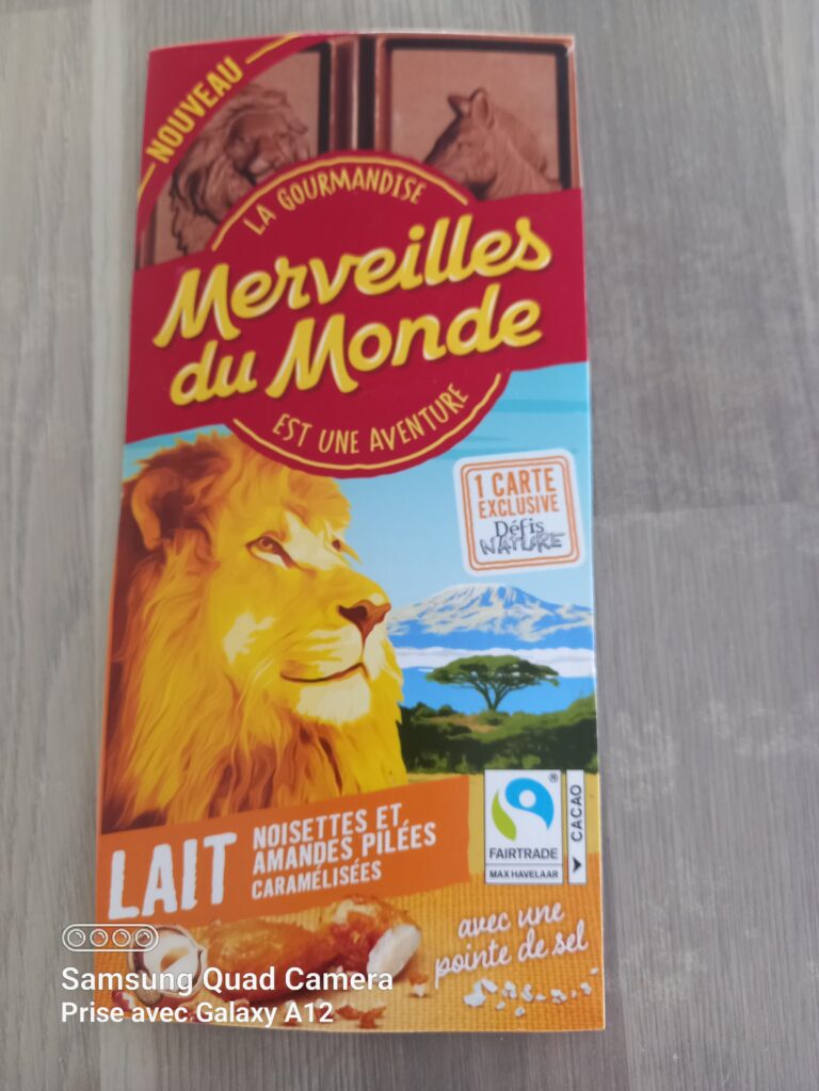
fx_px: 789
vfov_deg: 69.4
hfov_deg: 54.9
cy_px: 546
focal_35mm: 25
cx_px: 410
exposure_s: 1/50
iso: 200
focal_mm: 4.6
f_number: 2
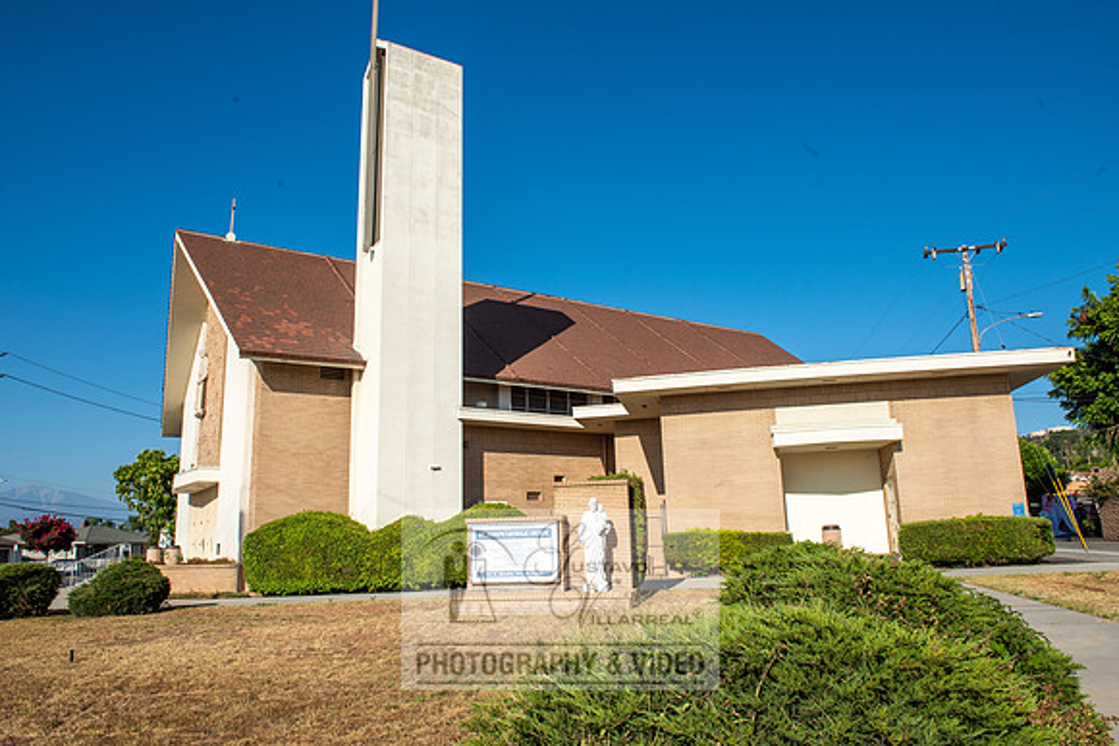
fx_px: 746
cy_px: 373
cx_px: 560
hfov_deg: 73.7
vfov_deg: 53.2
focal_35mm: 24
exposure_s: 1/320
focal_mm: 24
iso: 200
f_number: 14
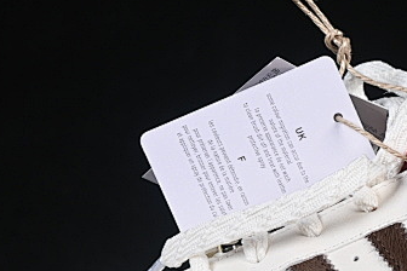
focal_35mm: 241
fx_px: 2724
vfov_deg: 5.7
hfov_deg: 8.5
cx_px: 483
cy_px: 185
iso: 160
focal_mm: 50
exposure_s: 1/80
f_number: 8
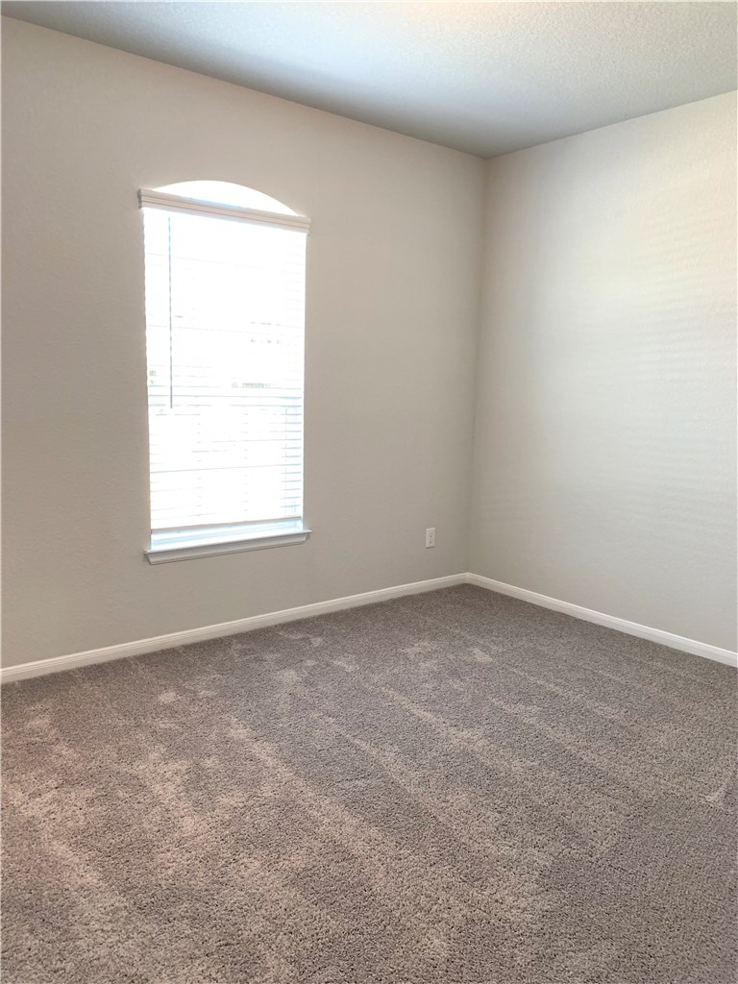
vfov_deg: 67.3
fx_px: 739
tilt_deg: -7.9
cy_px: 492
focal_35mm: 26
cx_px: 369
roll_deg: -1.5
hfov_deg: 53.1
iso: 160
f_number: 1.8
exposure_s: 1/60
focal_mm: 4.25
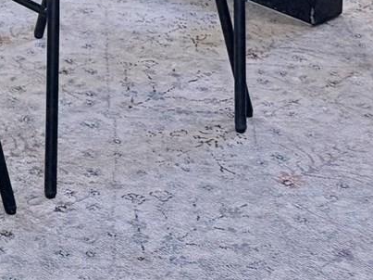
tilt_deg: -5.4
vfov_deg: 10.3
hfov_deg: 14.6
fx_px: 1314
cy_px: -413
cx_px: -255
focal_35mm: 122
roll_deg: +0.9
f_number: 1.78
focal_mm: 6.76
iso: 200
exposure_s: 1/120
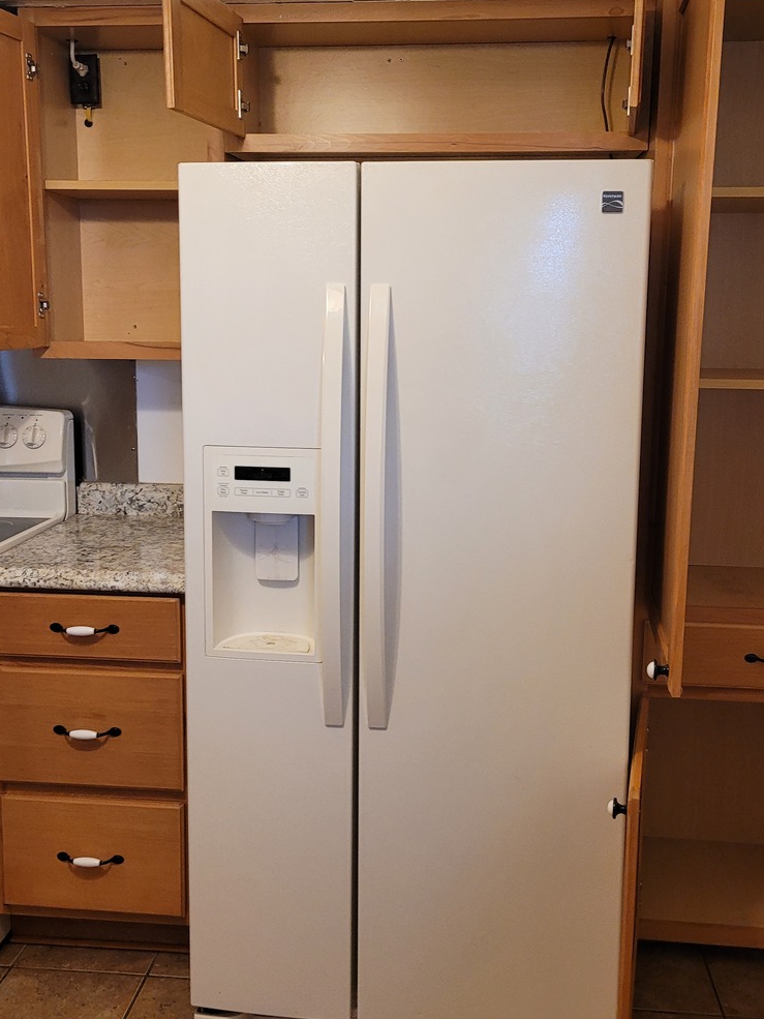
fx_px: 1118
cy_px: 487
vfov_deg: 49.0
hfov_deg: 37.7
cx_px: 367
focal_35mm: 38
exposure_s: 1/60
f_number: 1.8
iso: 250
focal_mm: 5.4
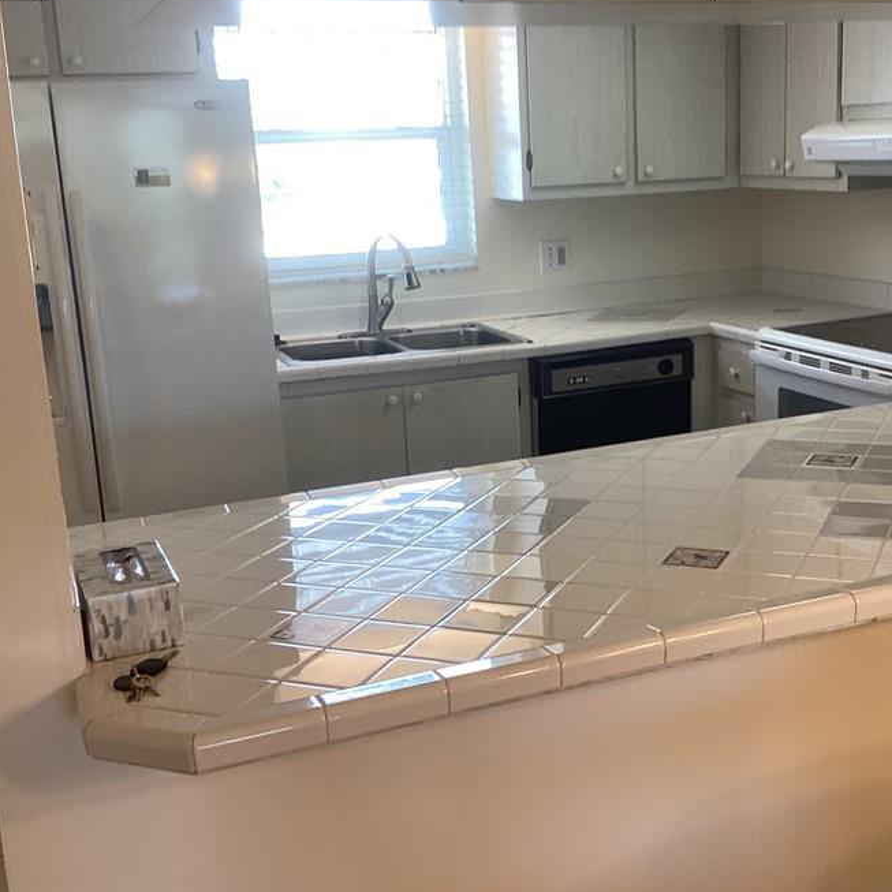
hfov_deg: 39.0
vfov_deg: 39.2
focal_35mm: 43
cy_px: 417
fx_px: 1254
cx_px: 544
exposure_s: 1/60
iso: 50
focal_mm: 3.3
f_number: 2.4
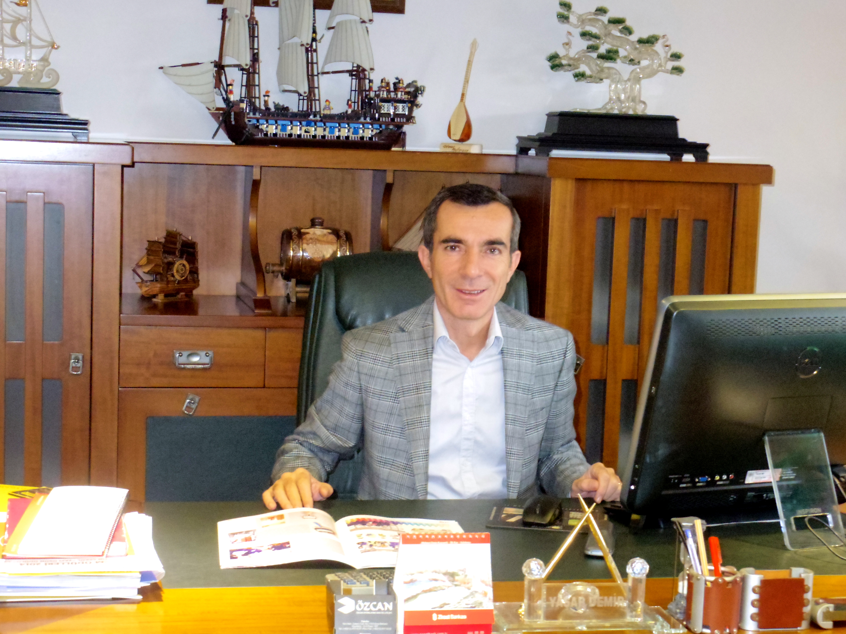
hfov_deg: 28.6
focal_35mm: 68
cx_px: 423
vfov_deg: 21.6
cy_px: 317
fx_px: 1662
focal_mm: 12.3
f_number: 4
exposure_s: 1/25
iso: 2000
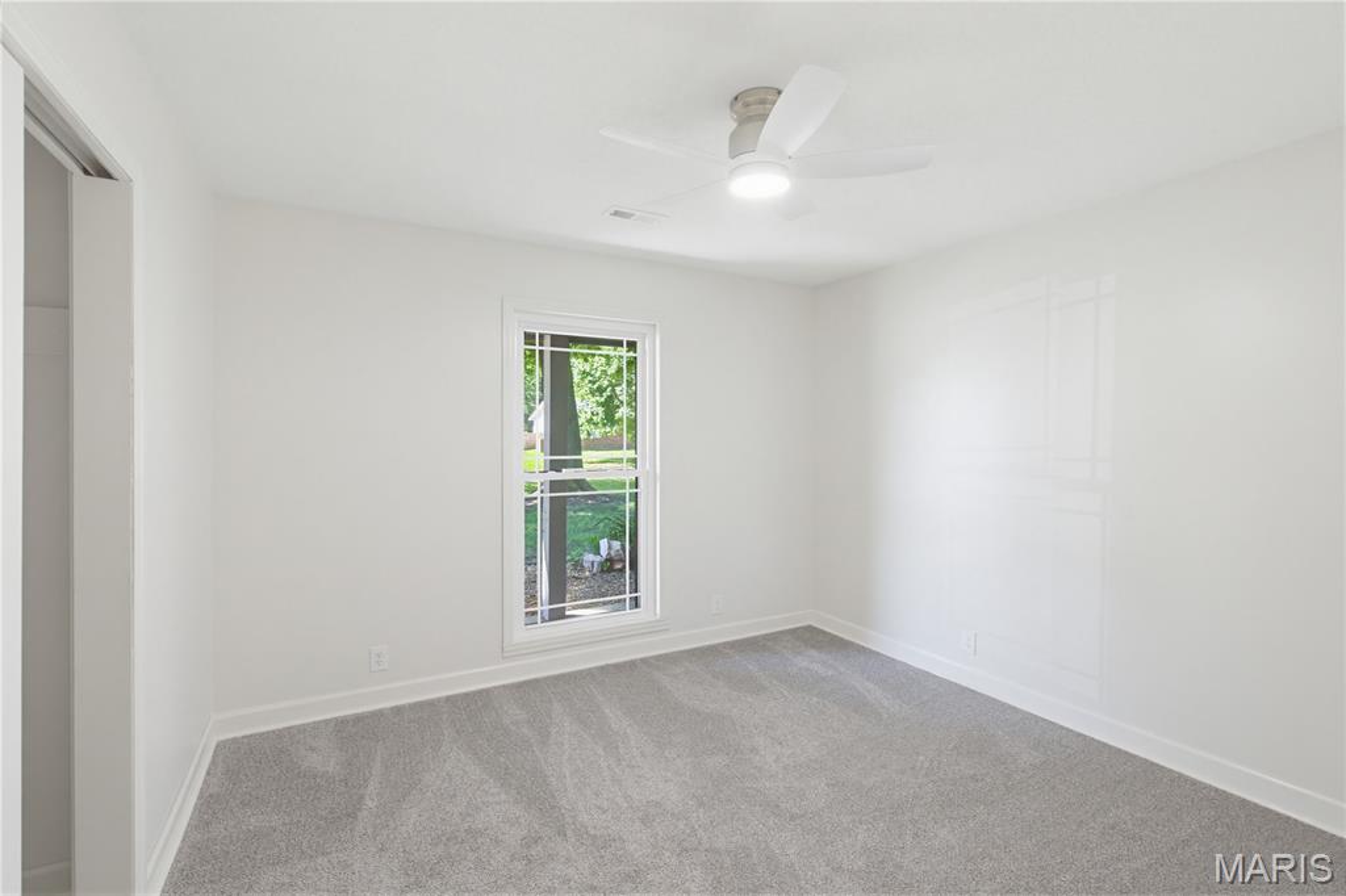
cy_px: 448
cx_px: 673
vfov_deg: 73.7
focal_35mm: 16
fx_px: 598
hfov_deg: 96.8
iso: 200
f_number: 6.3
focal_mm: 16
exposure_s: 1/2
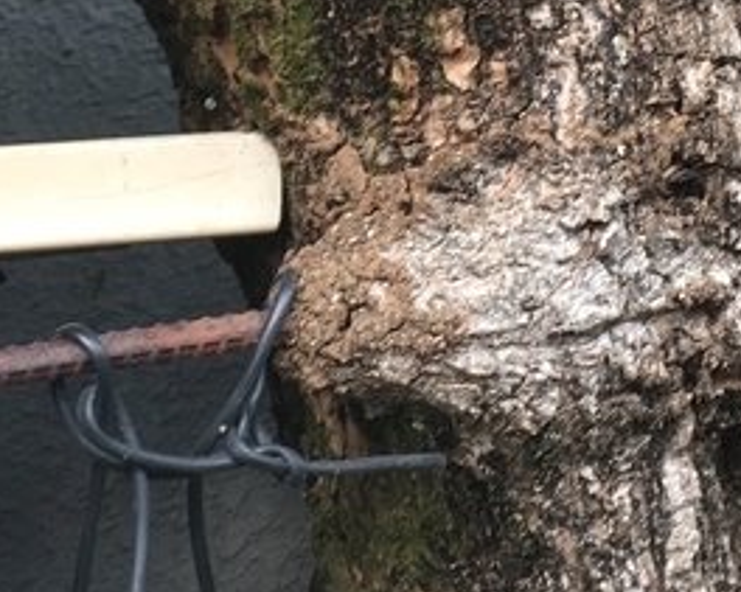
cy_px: -70
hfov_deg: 17.5
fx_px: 2411
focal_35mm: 110
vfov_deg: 13.7
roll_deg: +1.9
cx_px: 326
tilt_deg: -3.1
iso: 32
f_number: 2.2
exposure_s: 1/120
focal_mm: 4.15
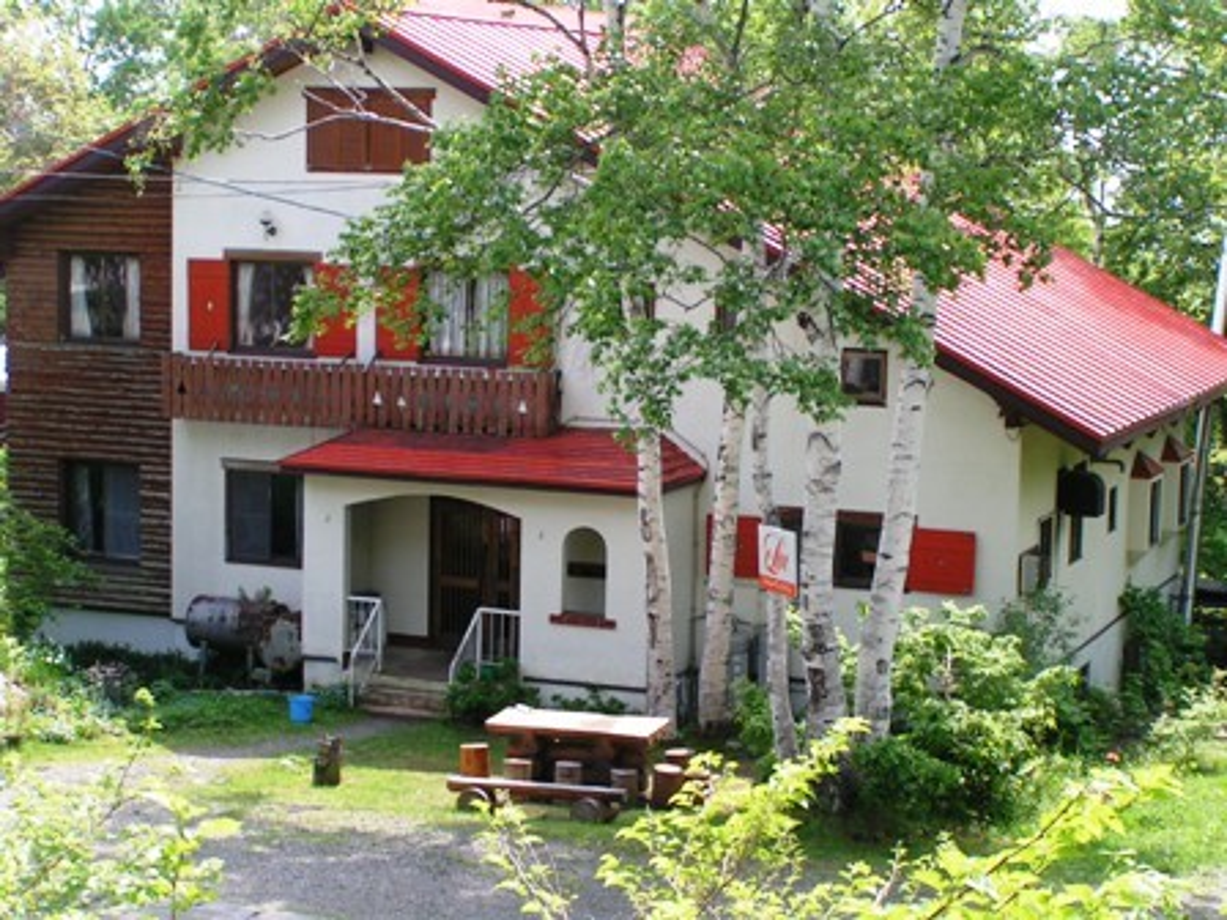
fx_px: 2552
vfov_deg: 20.4
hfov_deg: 27.0
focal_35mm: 72
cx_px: 614
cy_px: 460
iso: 50
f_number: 5.6
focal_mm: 11
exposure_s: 1/100
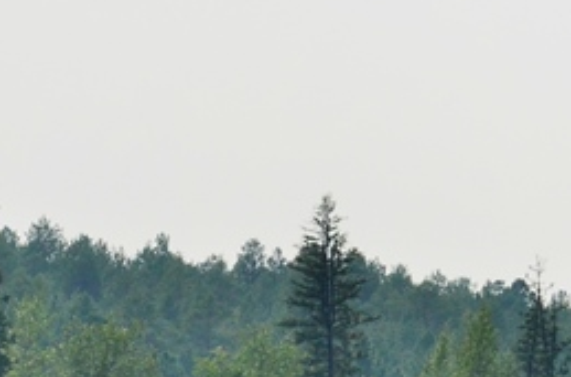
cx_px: 311
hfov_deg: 3.7
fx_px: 8899
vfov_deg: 2.4
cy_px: 392
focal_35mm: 563
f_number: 13
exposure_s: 1/1250
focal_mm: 105
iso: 800
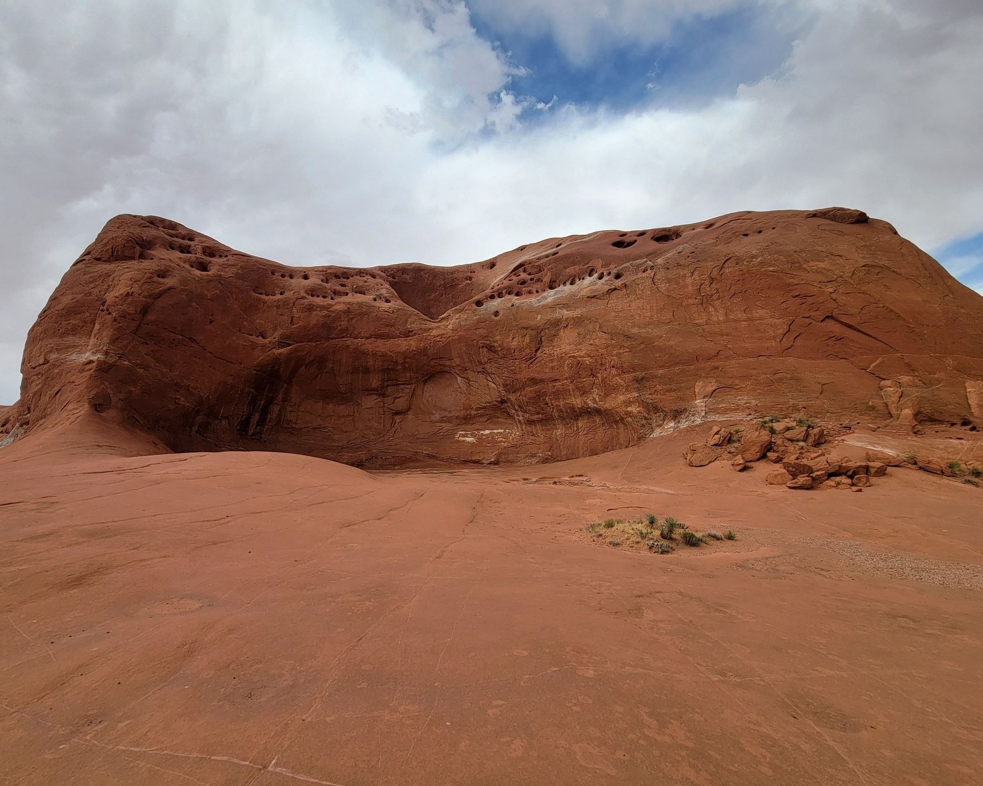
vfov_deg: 88.0
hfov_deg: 100.5
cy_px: 400
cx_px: 453
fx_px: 407
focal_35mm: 14
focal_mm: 2.2
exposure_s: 1/1571
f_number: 2.2
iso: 50
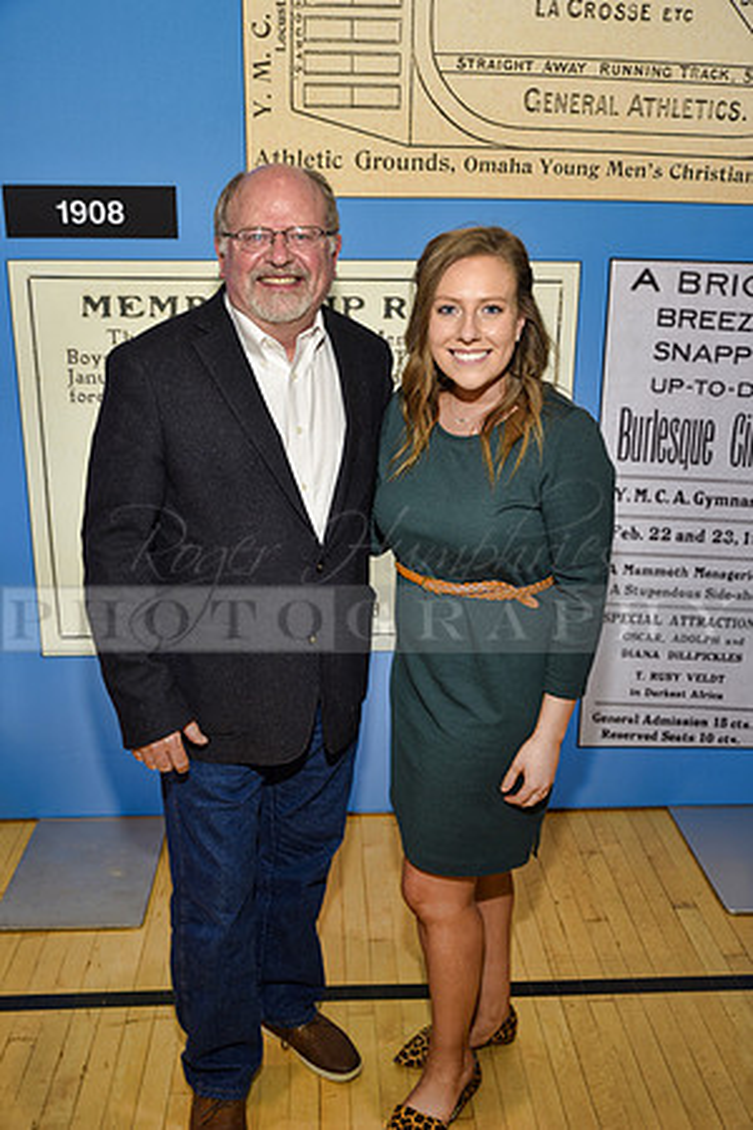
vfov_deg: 53.1
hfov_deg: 36.9
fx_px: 1129
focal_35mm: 36
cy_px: 565
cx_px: 376
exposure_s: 1/60
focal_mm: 36
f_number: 5
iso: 200
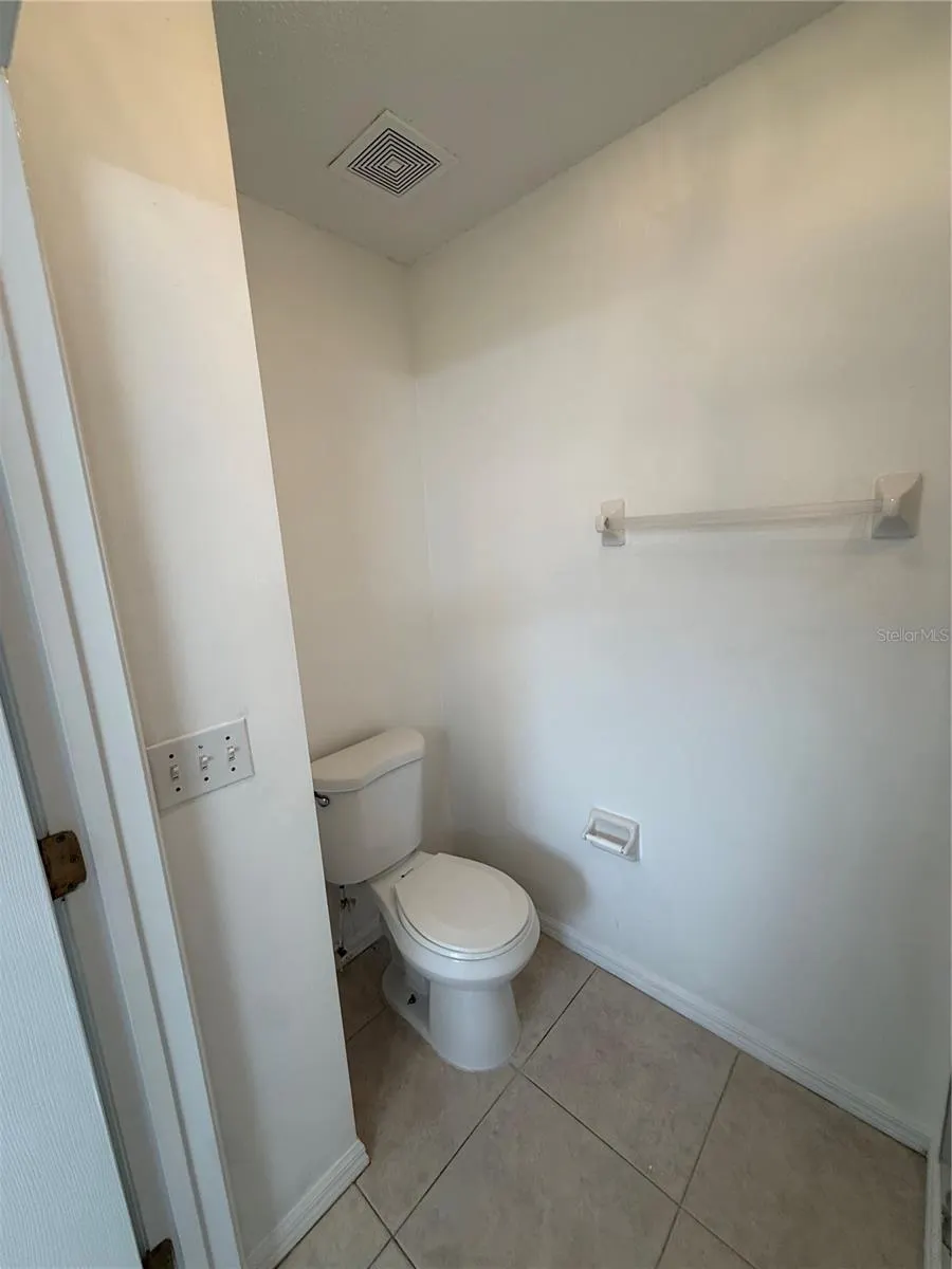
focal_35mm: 14
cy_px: 634
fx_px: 513
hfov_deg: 85.7
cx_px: 476
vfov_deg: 102.1
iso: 125
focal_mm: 2.22
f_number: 2.2
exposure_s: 1/120
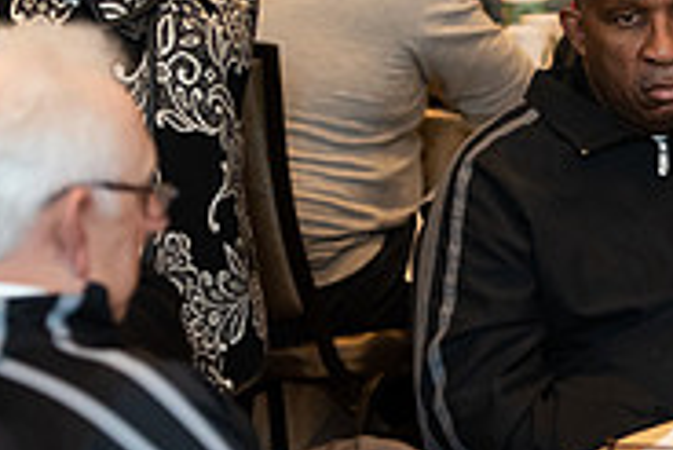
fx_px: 5613
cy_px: 148
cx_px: 713
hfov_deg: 6.8
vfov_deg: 4.6
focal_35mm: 300
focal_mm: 95
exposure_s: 1/160
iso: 1250
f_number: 4
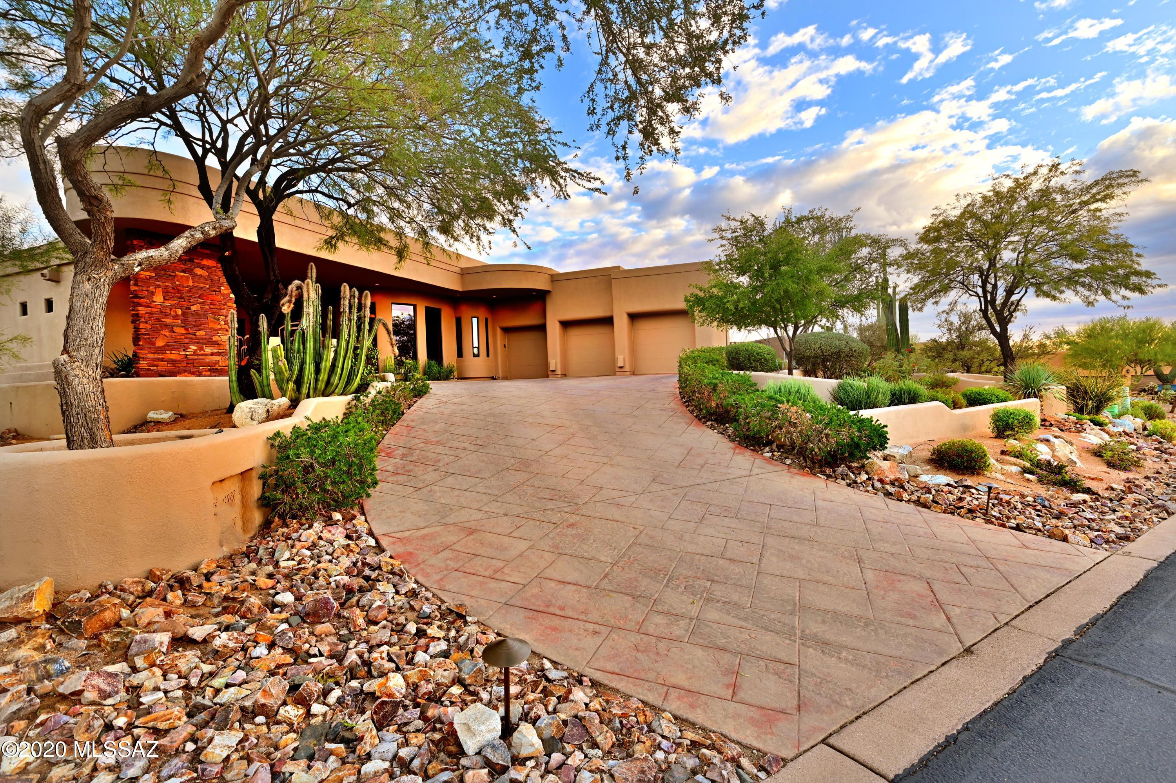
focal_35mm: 16
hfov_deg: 96.8
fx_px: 522
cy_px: 392
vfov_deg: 73.7
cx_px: 588
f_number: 9
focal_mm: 16
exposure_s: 1/30
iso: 100
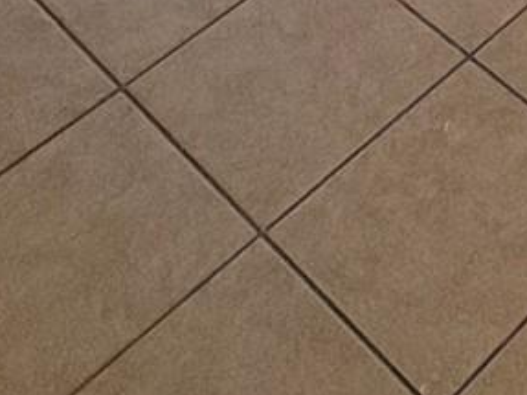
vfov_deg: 10.7
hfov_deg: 18.0
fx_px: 1522
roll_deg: +0.3
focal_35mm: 100
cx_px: 742
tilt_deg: -17.8
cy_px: -751
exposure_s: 1/120
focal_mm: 2.22
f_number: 2.2
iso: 125
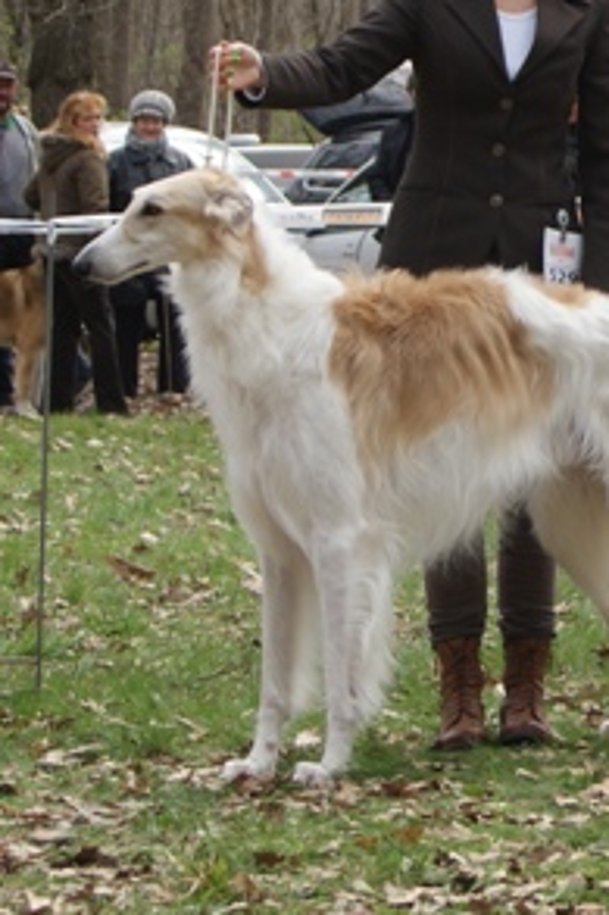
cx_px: 434
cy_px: 334
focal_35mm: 123
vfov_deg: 16.6
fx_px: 3125
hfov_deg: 11.1
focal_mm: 50
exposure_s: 1/160
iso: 100
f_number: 7.1
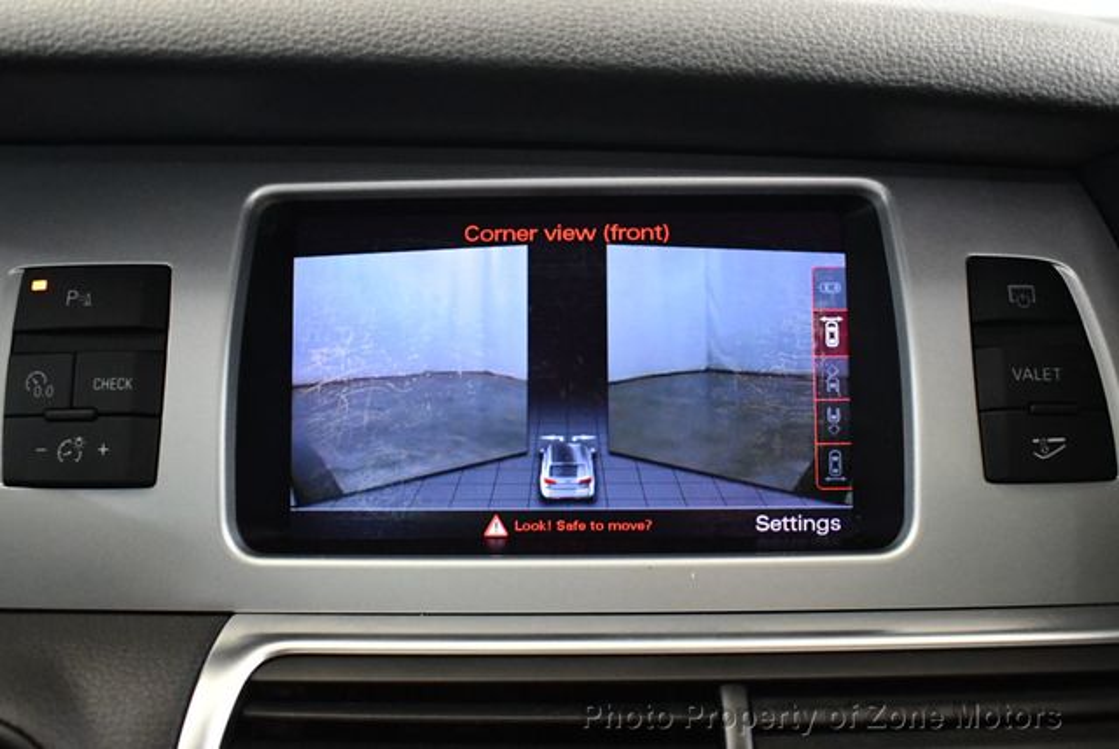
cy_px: 374
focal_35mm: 36
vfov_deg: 36.9
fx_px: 1120
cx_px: 560
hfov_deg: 53.1
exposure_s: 1/60
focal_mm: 18
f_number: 3.5
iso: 4500
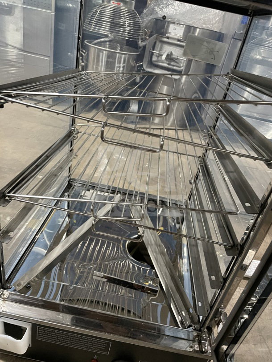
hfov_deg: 53.1
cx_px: 136
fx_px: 272
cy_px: 181
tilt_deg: -29.7
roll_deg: -12.6
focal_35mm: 26
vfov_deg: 67.3
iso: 500
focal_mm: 4.2
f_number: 1.6
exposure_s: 1/60
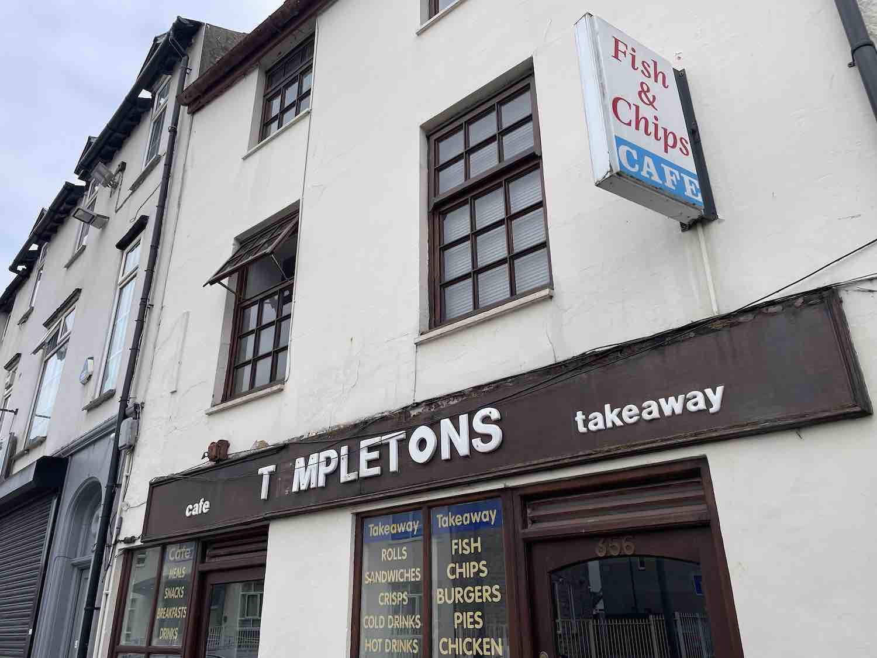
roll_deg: +2.5
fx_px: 659
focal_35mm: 26
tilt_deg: +24.6
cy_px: 329
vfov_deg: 53.1
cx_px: 438
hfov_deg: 67.3
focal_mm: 4.2
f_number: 1.6
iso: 32
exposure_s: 1/1383
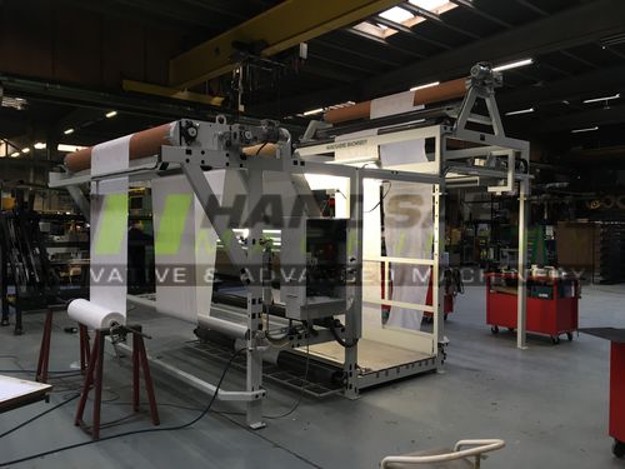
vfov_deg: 48.2
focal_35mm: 29
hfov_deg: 61.7
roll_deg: +0.3
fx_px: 524
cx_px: 312
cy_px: 234
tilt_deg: -3.7
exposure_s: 1/33
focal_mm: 4.15
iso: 64
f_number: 2.2
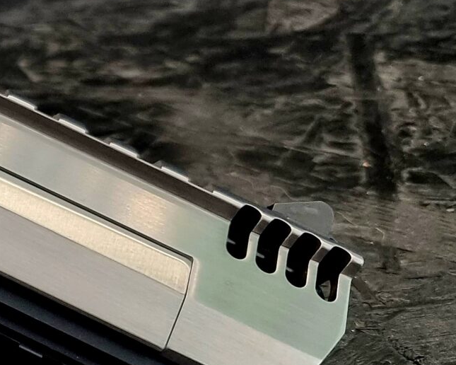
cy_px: 160
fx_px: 1255
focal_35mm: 93
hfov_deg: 16.9
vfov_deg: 16.5
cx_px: -377
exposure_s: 1/50
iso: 400
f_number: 1.8
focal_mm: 6.7
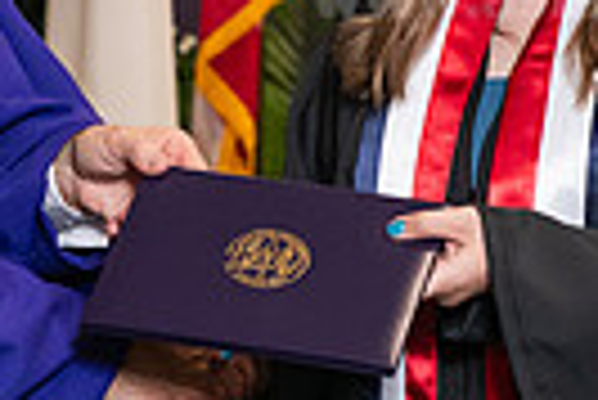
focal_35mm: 306
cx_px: 108
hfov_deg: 6.7
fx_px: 5088
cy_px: 92
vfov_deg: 4.5
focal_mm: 70
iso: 1600
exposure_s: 1/125
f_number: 5
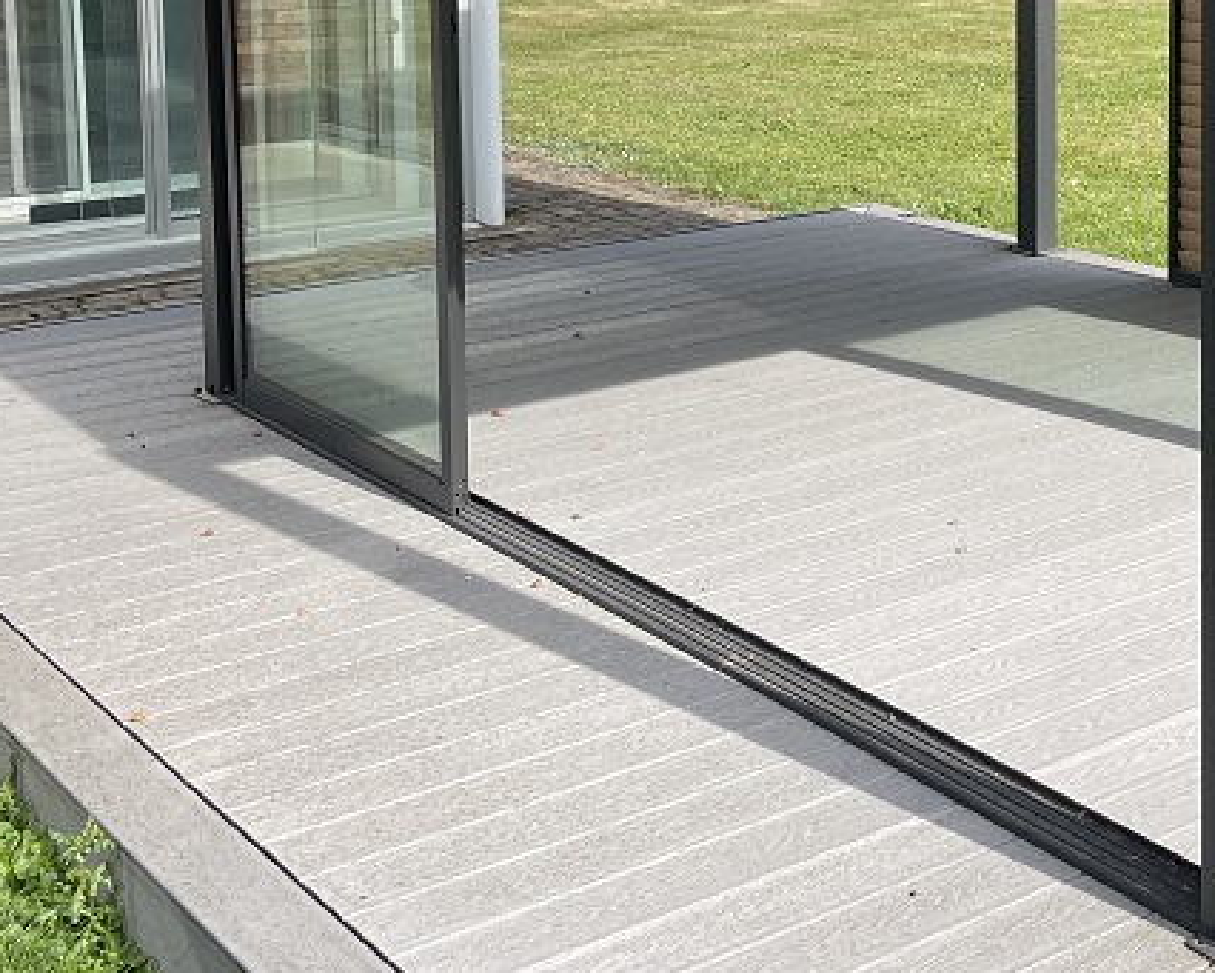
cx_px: 1058
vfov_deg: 24.6
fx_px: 2158
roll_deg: +0.0
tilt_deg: -5.7
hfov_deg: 30.3
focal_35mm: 60
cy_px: 71
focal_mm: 4.2
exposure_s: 1/1742
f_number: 1.6
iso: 32
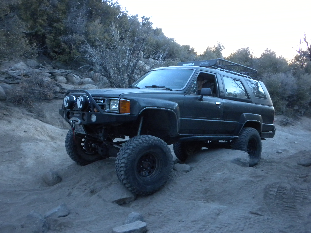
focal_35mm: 37
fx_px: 332
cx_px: 156
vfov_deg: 38.7
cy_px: 116
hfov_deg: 50.1
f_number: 3.5
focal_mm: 6.6
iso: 400
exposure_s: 1/334
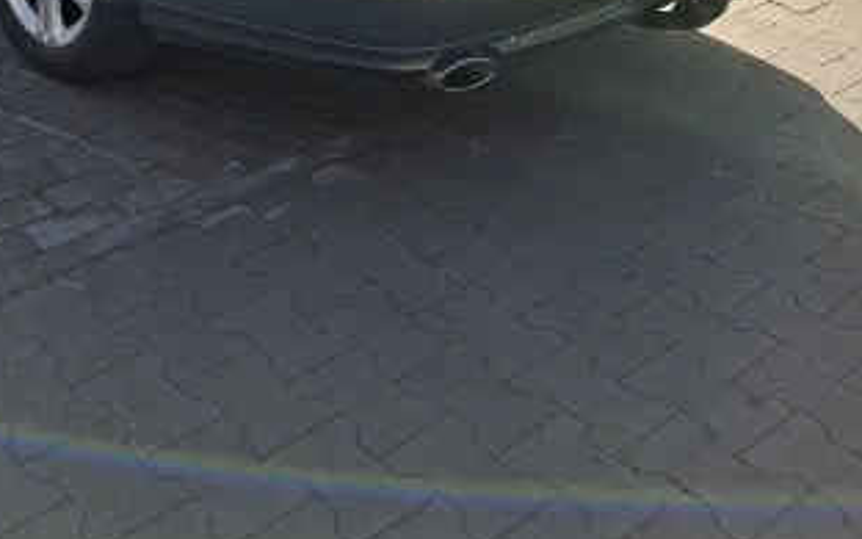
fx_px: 1175
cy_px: -86
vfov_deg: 23.8
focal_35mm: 50
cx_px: 202
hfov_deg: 39.1
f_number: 1.8
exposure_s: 1/1351
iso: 50
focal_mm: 5.54
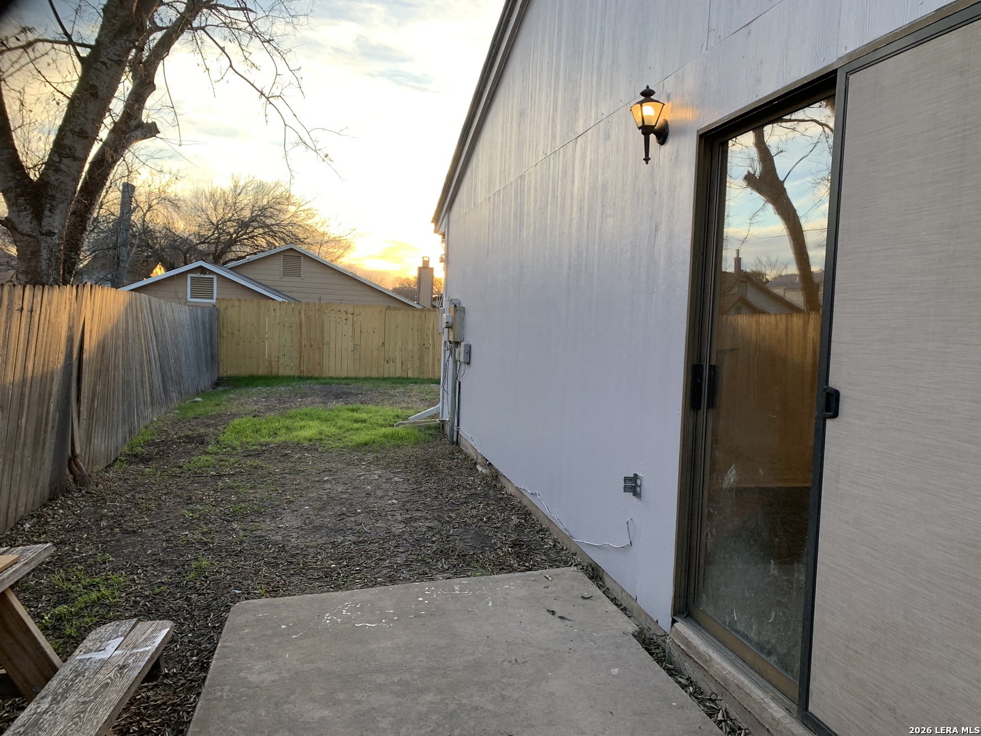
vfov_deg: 53.1
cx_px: 490
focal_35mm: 26
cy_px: 368
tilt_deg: -7.9
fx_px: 737
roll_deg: -2.4
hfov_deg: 67.3
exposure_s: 1/122
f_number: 1.8
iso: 32
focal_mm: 4.25
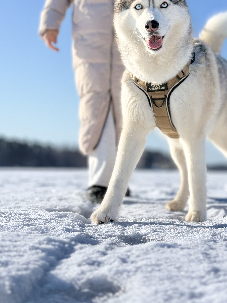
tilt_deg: +7.2
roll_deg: -1.1
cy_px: 76
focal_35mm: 75
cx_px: 163
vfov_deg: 25.7
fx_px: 656
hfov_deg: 19.5
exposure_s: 1/11364
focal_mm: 6.76
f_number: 1.78
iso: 100
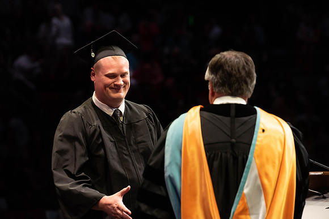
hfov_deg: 11.3
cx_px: 158
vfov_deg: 7.6
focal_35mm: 182
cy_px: 105
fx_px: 1660
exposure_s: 1/320
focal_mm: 175
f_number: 4.5
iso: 1600
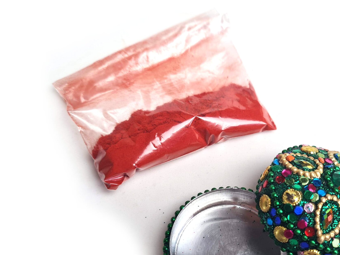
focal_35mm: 40
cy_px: 167
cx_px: 224
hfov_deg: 46.1
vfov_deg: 35.7
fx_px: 393
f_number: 1.8
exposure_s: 1/120
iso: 50
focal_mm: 5.4
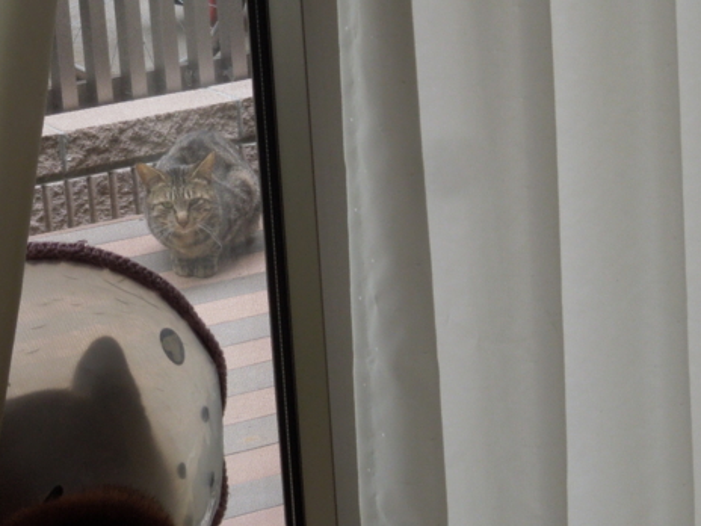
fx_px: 2410
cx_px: 168
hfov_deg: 16.5
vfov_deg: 12.4
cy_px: 222
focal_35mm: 119
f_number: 4.4
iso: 280
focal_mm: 12.5
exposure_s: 1/60
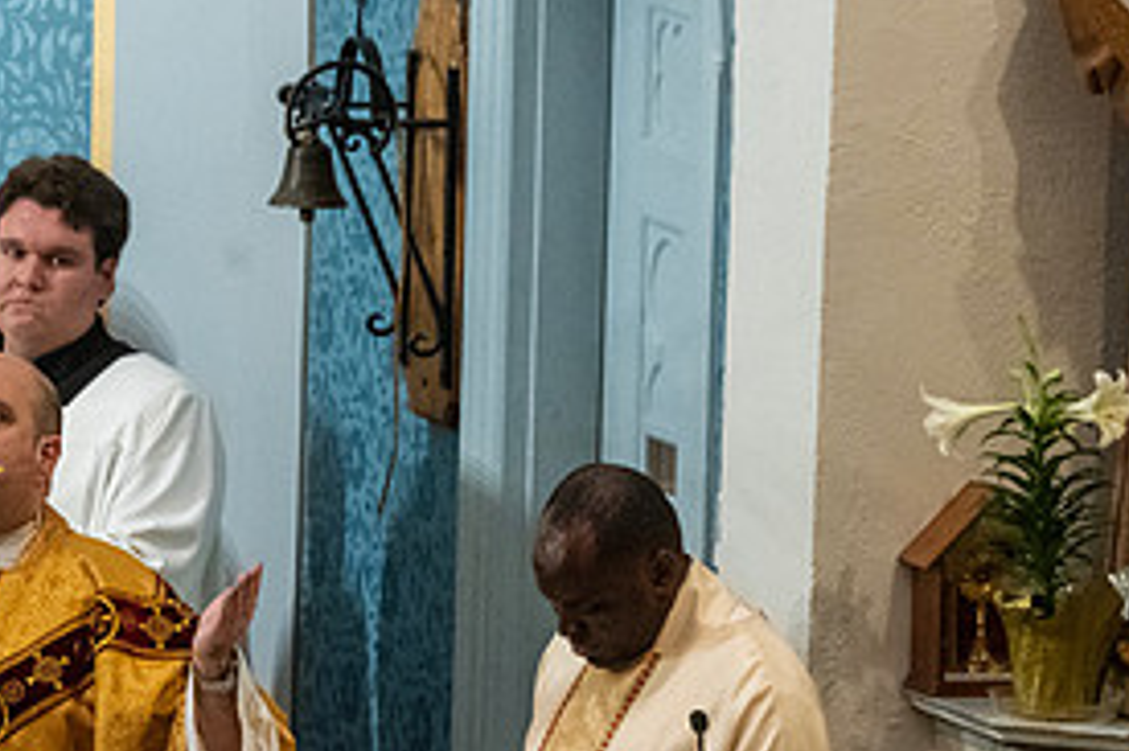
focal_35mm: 506
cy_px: 591
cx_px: 219
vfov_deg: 2.7
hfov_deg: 4.1
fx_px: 15859
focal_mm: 200
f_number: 9
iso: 5000
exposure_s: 1/60
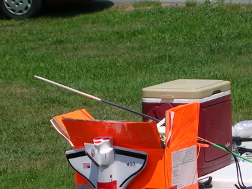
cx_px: 141
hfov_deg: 10.4
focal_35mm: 190
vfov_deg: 7.8
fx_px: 1384
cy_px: 145
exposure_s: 1/626
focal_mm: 17.4
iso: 50
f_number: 4.9
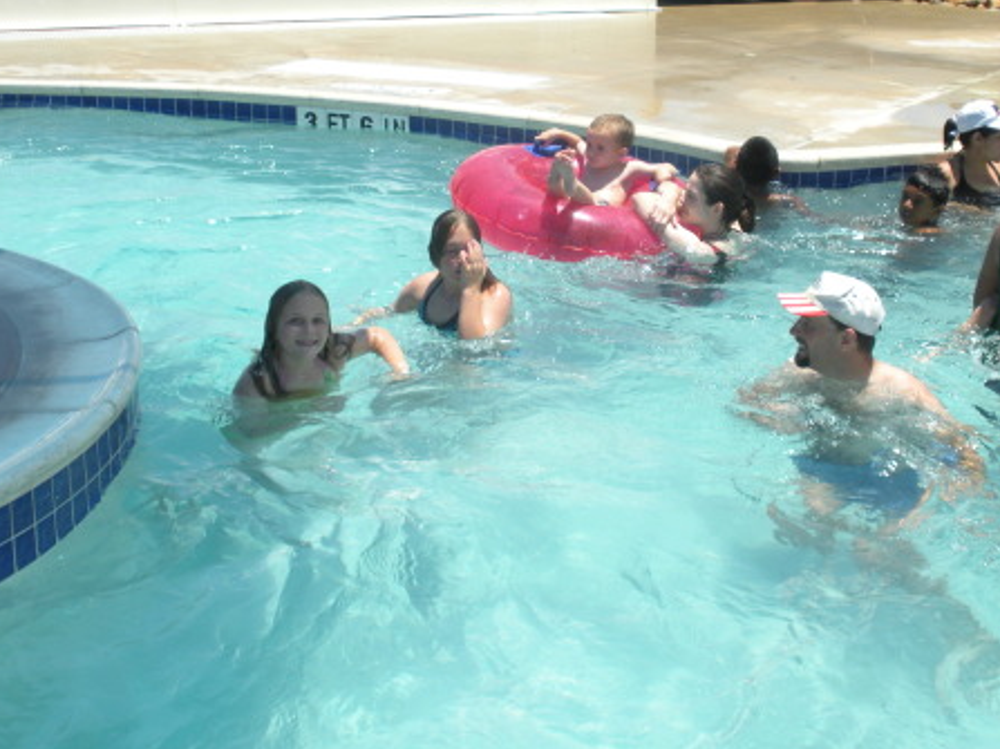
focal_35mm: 63
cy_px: 233
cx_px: 644
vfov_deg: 23.1
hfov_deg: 30.6
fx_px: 1819
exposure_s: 1/450
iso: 64
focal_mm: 7.7
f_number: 4
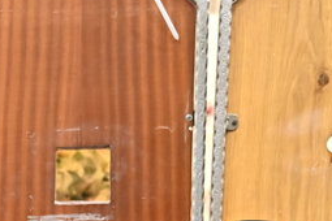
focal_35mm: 159
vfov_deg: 8.3
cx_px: -314
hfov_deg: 11.7
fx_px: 1466
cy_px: 410
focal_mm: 29
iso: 1600
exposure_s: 1/200
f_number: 2.8
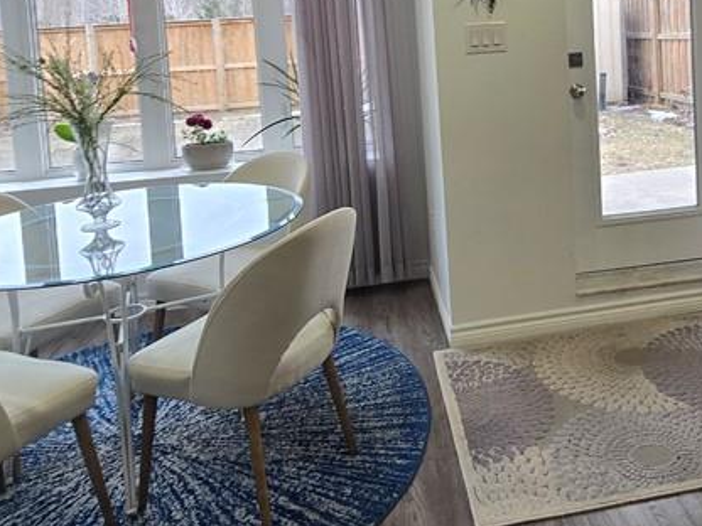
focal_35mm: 32
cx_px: 508
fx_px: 649
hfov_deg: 54.7
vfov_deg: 41.3
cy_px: 69
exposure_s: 1/60
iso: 50
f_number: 2.2
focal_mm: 2.2
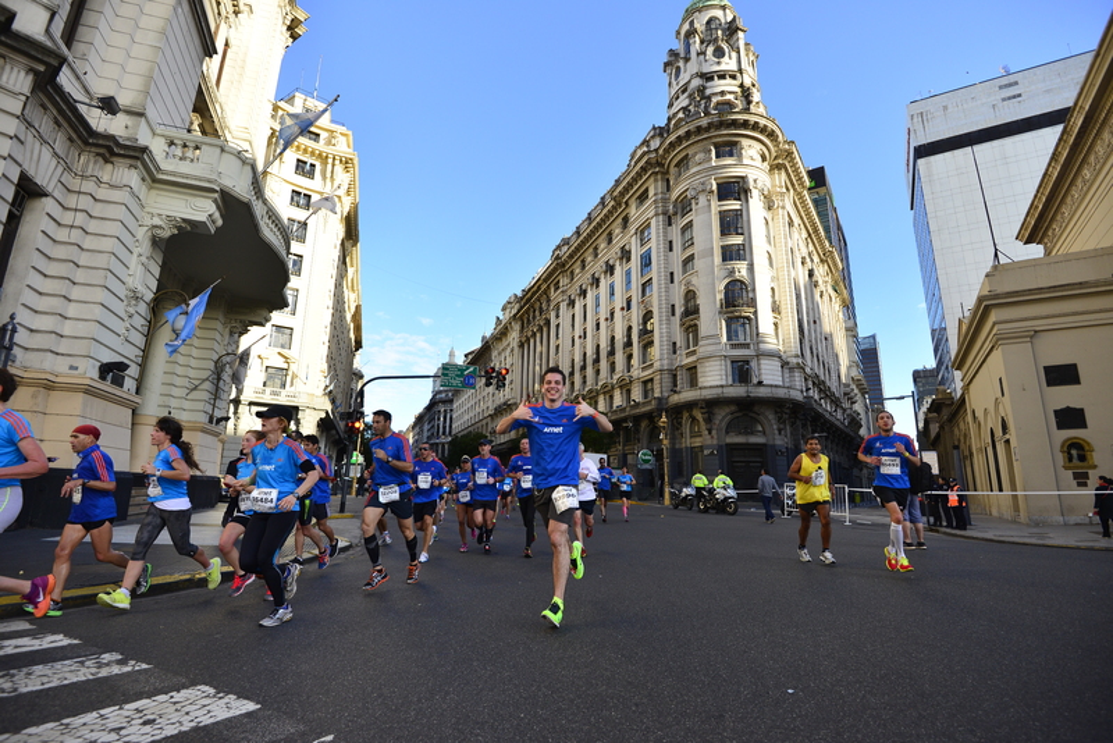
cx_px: 556
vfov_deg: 73.8
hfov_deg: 96.7
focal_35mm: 16
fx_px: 495
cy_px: 372
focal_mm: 16
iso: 500
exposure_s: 1/1600
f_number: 4
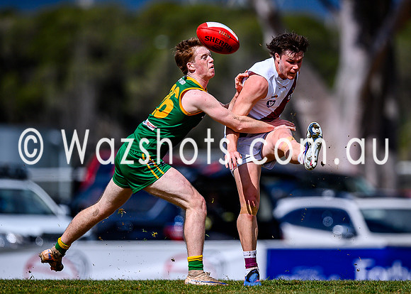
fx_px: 9162
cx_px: 291
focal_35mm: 785
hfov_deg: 2.6
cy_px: 129
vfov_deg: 1.8
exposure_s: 1/3200
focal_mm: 500
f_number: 4
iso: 160
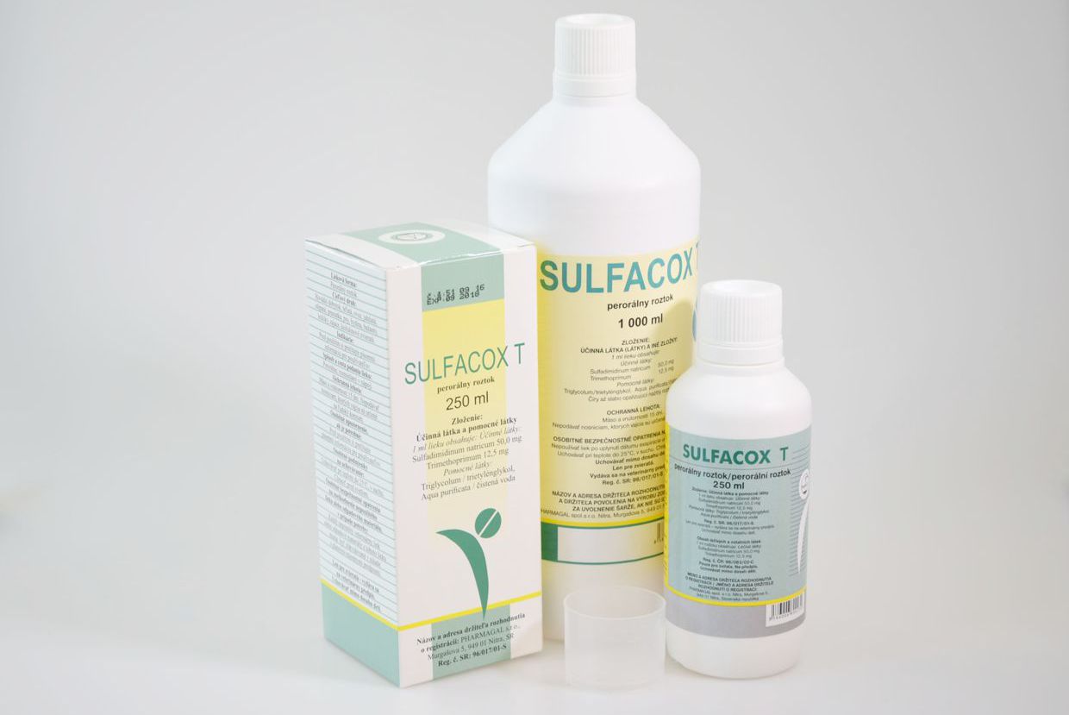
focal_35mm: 72
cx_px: 534
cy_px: 358
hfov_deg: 28.1
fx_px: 2140
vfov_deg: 19.0
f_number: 4.8
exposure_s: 1/80
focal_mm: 48
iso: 100
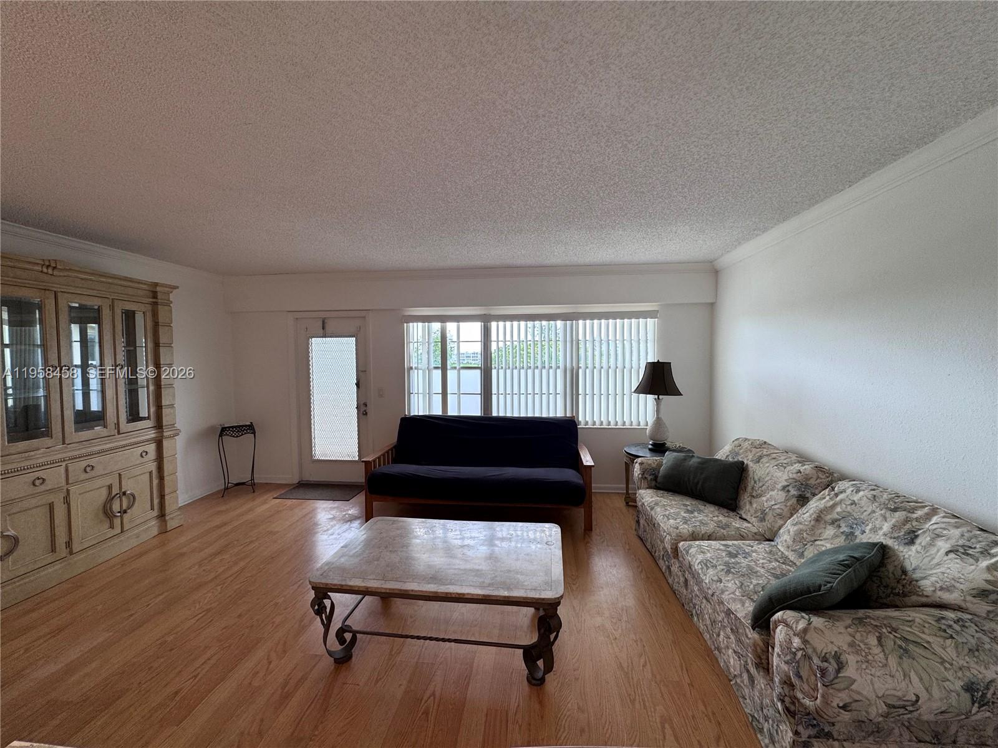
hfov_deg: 102.1
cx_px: 499
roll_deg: +0.3
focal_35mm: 14
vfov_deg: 85.7
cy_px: 374
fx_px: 404
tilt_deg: -2.6
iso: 64
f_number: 2.2
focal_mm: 2.22
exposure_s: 1/120
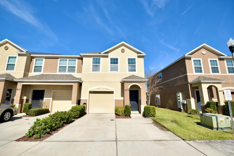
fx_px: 97
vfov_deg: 77.3
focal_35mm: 15
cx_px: 117
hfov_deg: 100.4
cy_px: 78
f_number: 9
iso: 125
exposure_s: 1/250
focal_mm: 10
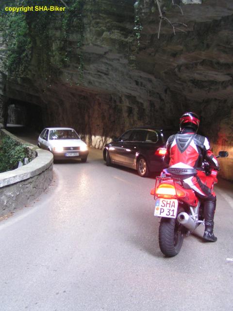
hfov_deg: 37.7
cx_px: 116
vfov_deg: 49.0
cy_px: 156
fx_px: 341
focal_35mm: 38
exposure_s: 1/13
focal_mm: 5.8
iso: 200
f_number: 2.8
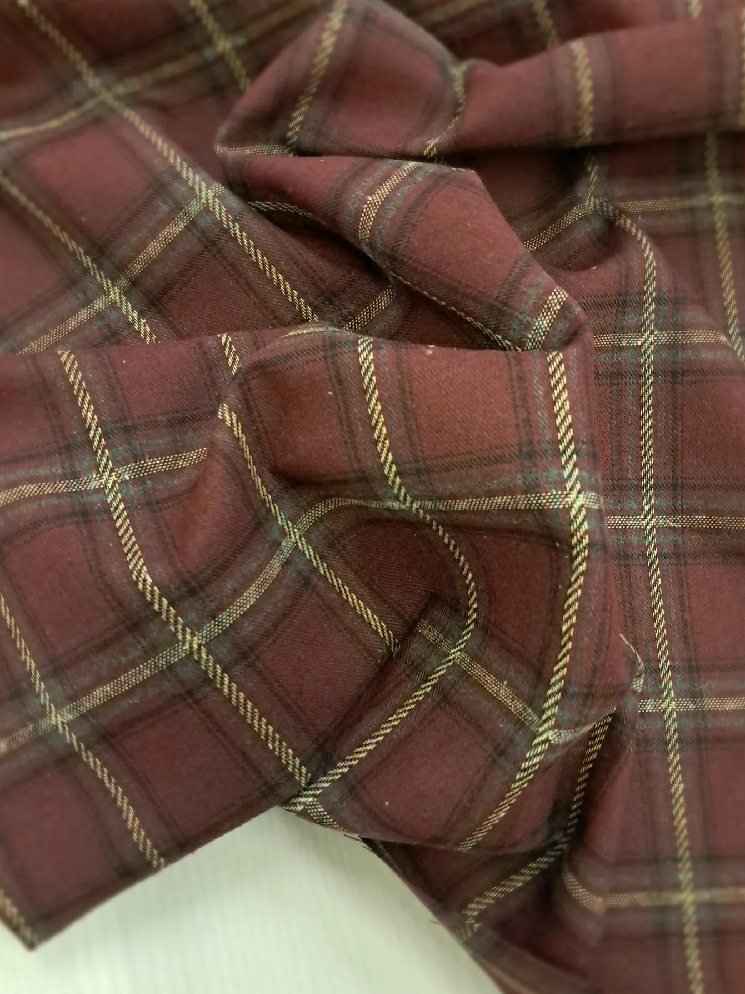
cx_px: 378
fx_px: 832
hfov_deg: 48.2
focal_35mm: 29
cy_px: 529
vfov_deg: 61.6
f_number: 1.8
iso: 400
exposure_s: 1/50
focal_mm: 4
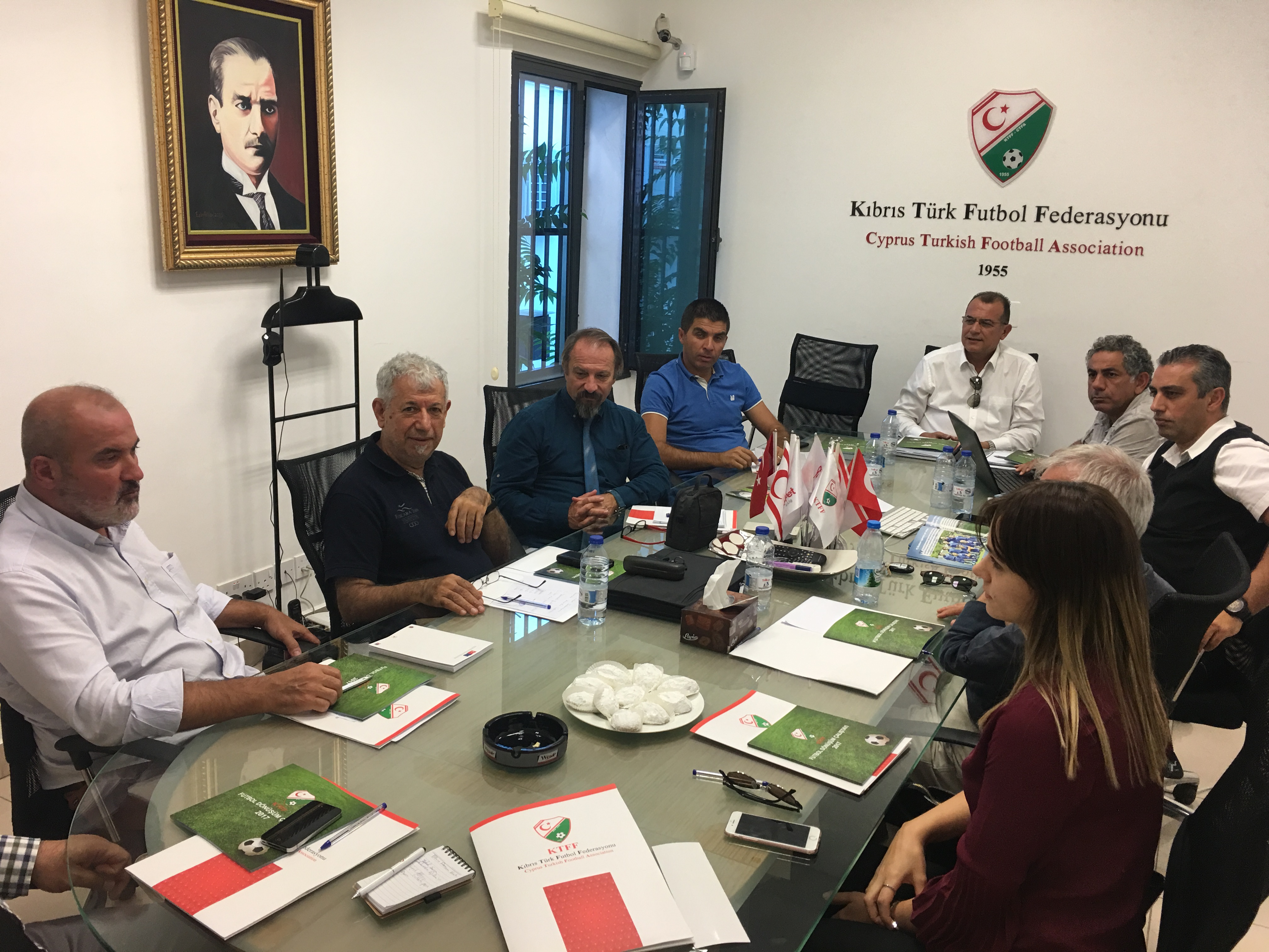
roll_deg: -2.9
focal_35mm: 29
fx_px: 1063
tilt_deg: -13.3
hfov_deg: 61.7
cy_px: 476
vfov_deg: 48.2
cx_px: 634
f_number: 2.2
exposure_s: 1/33
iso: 50
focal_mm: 4.15
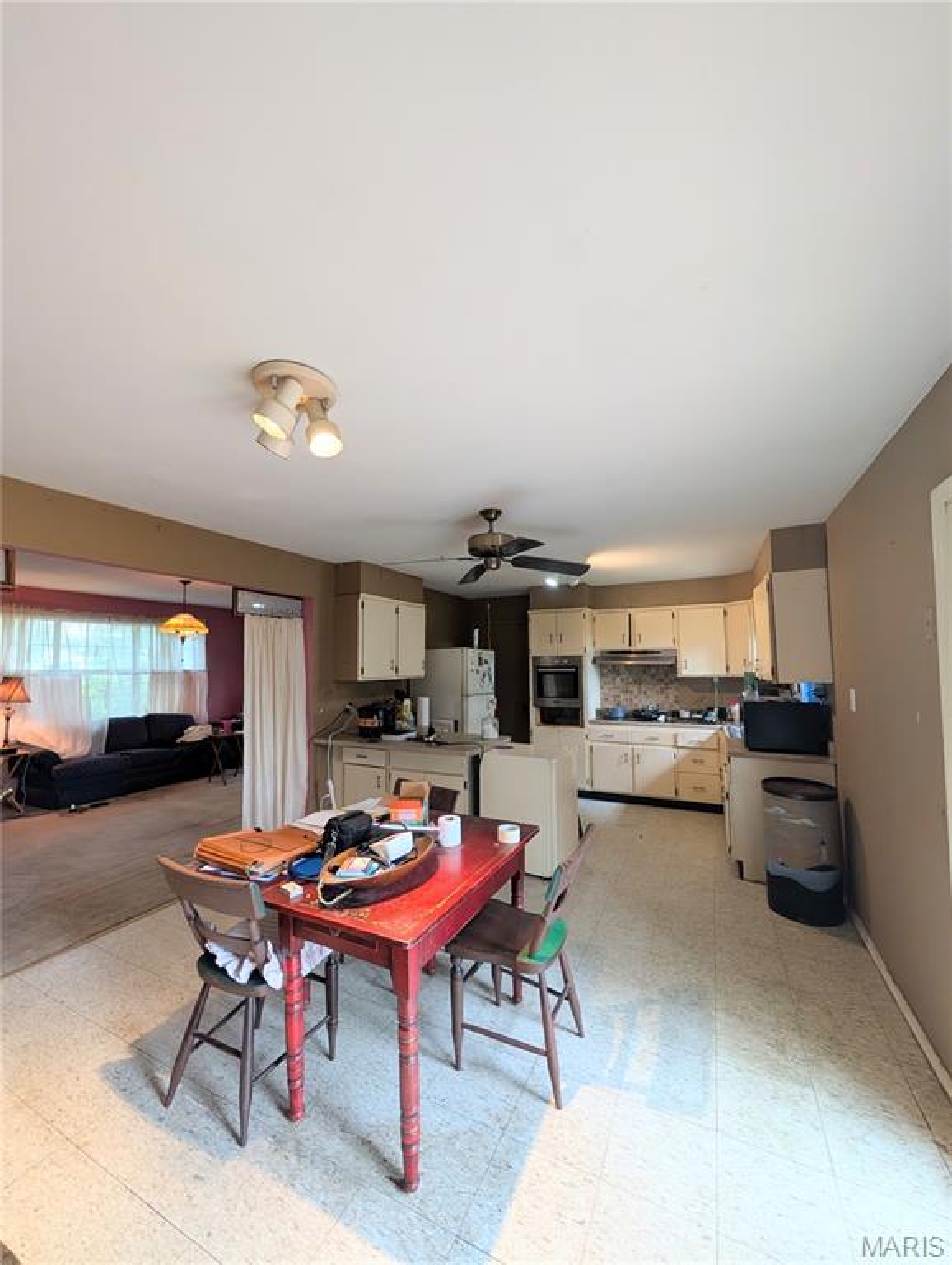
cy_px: 632
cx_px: 476
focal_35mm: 12
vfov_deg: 110.5
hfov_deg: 94.6
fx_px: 439
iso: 62
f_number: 1.7
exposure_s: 1/40
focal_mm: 2.02
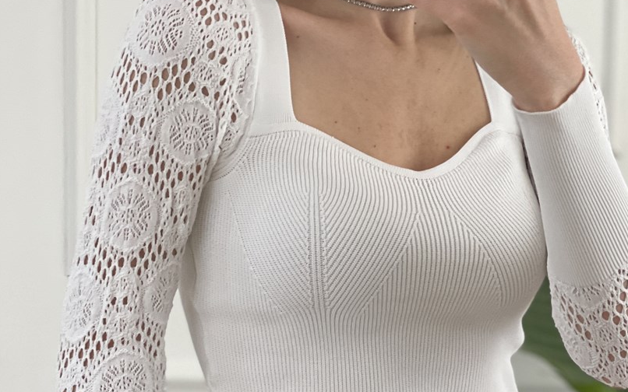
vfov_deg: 9.6
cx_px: 384
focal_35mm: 135
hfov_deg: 15.5
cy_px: 420
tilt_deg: -24.8
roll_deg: -0.6
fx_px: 2311
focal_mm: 9
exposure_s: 1/66
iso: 250
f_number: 2.8
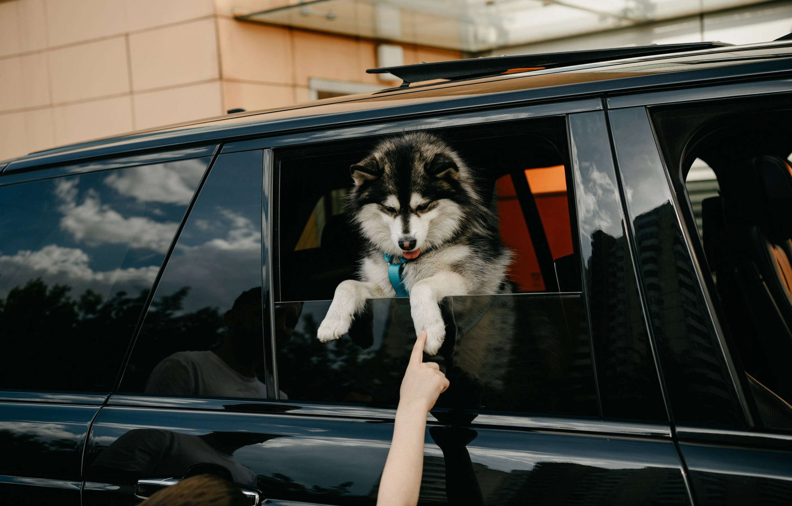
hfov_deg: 39.4
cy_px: 230
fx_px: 1107
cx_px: 377
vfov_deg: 25.8
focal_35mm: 51
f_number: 3.5
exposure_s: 1/400
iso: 64
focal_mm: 48
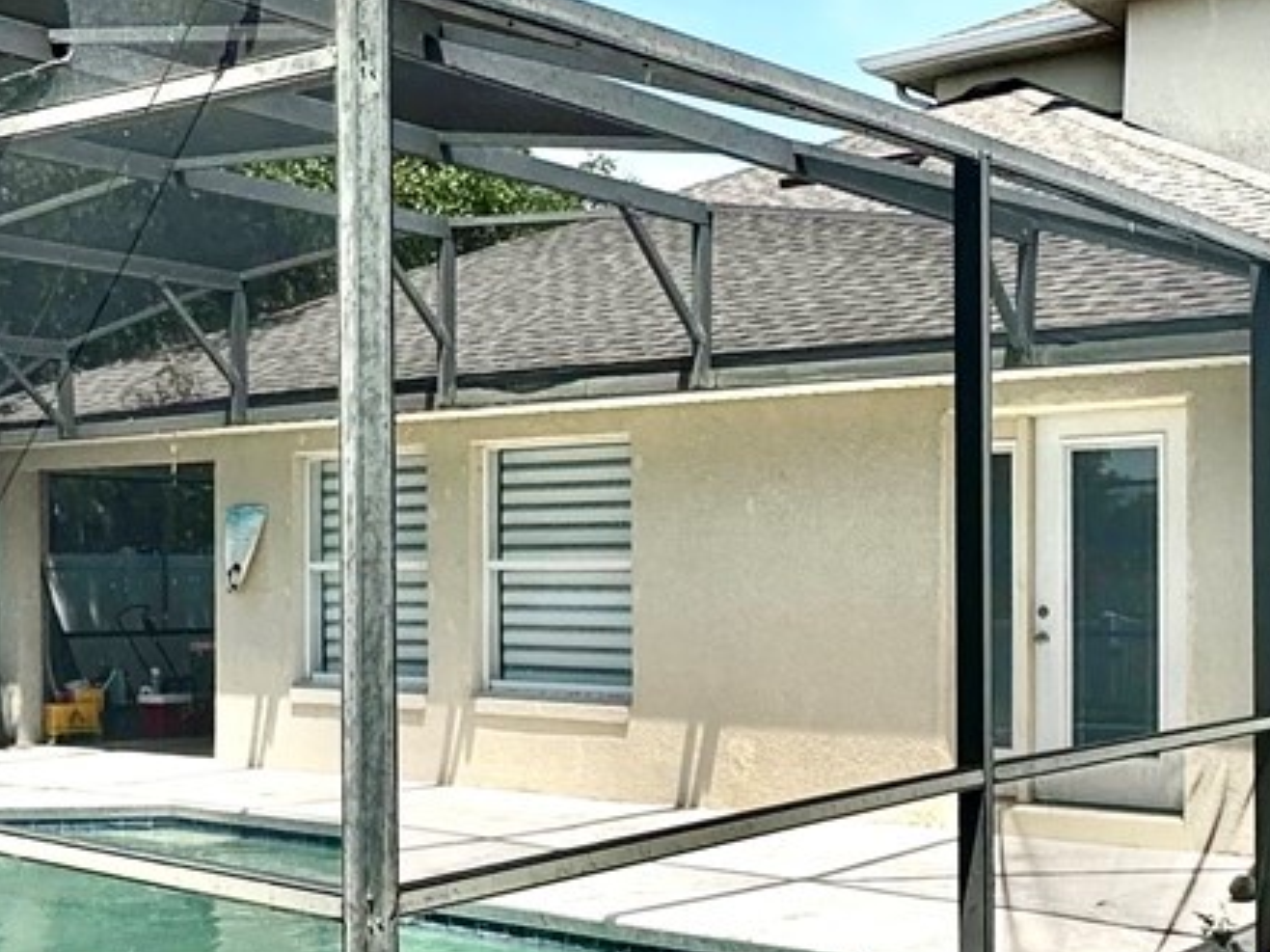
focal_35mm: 51
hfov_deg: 37.2
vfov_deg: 28.4
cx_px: 827
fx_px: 1871
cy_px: 596
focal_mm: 2.22
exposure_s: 1/1672
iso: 50
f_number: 2.2
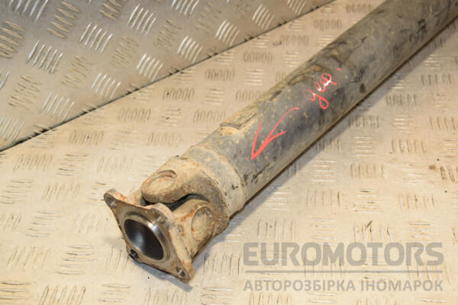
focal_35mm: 52
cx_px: 229
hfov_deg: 37.9
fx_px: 668
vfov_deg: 25.8
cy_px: 152
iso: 800
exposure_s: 1/200
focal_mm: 35
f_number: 7.1
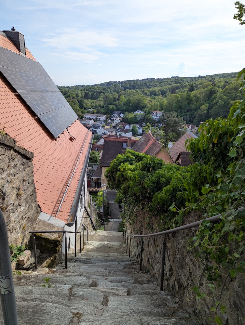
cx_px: 122
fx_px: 226
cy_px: 162
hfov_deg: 56.9
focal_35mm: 24
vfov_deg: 71.5
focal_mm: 6.81
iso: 36
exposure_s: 1/1272
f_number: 1.85
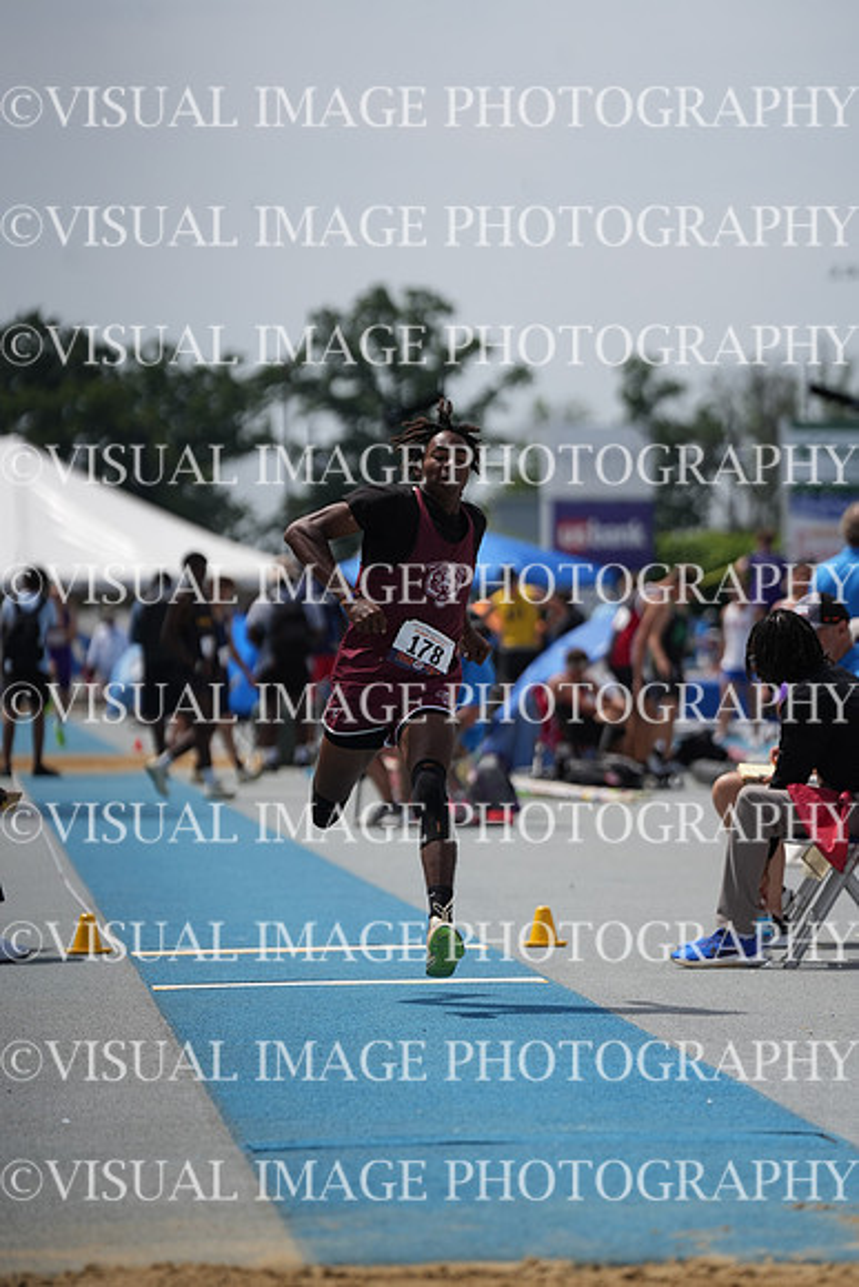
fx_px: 7154
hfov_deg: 6.9
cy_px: 644
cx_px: 430
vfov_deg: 10.3
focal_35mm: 200
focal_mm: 200
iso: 400
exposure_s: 1/8000
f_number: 4
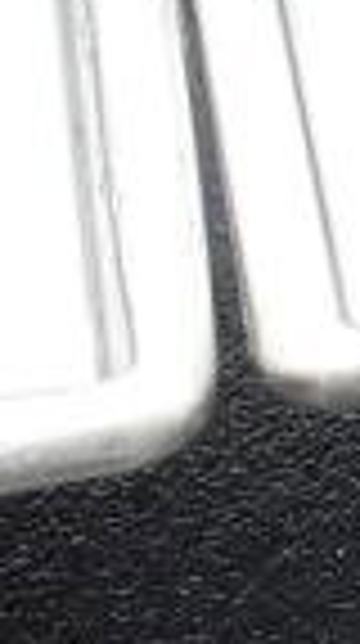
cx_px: 1260
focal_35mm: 134
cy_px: -88
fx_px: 2283
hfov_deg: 7.4
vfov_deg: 15.6
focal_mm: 20
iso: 1600
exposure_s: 1/320
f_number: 9
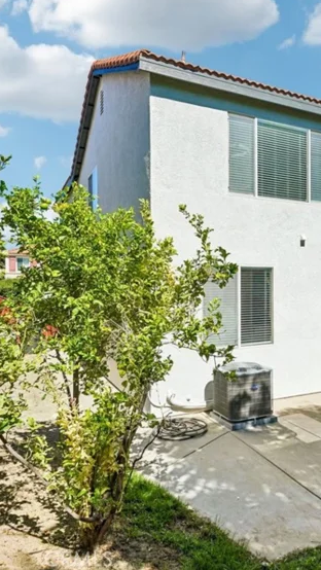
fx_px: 408
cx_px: 256
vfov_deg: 69.8
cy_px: 283
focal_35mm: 27
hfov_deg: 41.2
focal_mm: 17
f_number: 8
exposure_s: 1/500
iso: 100
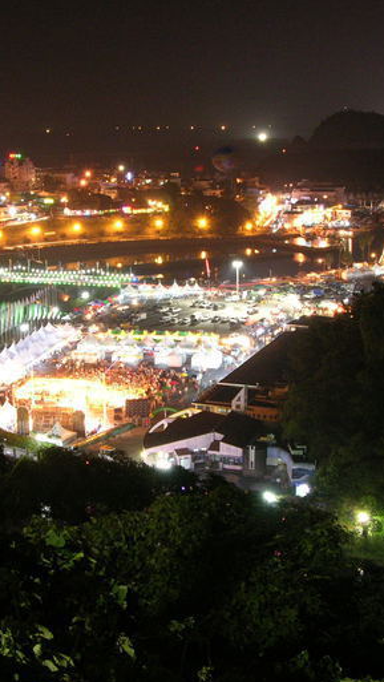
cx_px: 157
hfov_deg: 23.1
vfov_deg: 39.8
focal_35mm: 52
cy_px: 346
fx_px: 940
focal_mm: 8.9
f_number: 5
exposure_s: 4
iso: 200
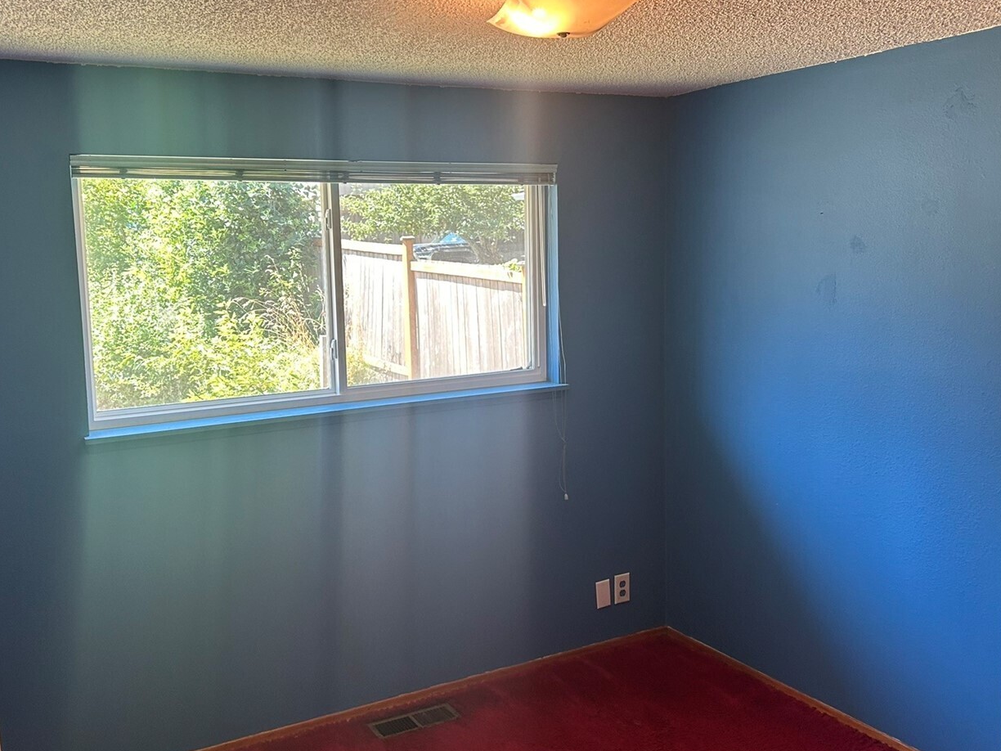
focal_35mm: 34
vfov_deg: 41.8
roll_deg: +1.6
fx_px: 983
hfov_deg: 53.9
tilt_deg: -6.5
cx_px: 470
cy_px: 344
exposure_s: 1/120
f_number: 1.5
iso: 125
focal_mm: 5.7
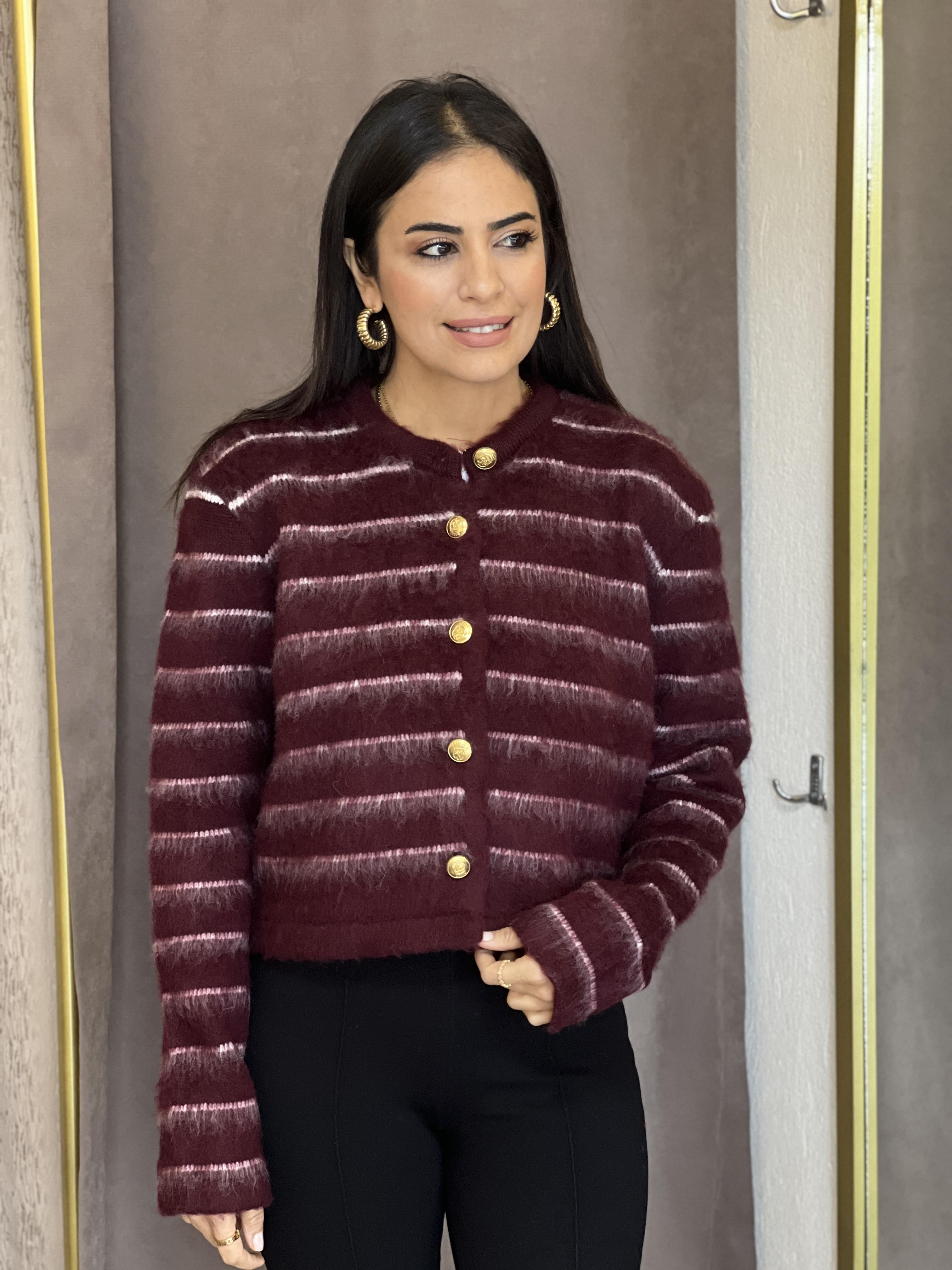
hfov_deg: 19.1
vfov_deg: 25.3
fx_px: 2824
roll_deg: +1.2
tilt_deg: -8.8
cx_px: 476
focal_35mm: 77
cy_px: 635
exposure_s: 1/33
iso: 400
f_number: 2.8
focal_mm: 9
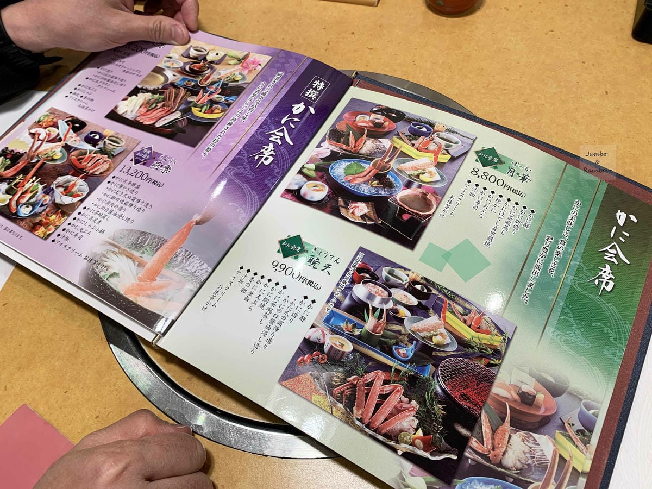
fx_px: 490
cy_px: 244
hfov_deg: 67.3
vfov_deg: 53.1
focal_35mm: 26
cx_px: 326
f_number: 1.8
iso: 50
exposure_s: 1/60
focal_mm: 4.25
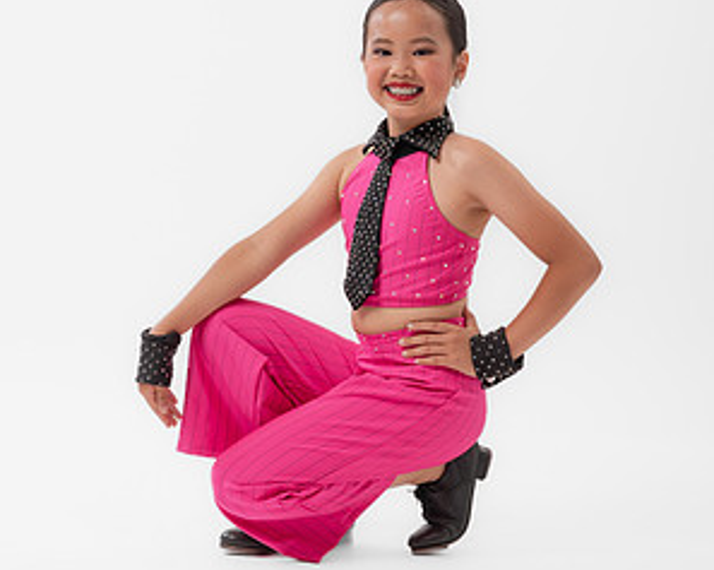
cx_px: 357
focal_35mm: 91
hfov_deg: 21.1
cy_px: 281
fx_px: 1921
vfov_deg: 16.9
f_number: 8
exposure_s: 1/160
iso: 640
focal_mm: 64
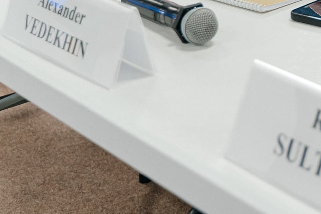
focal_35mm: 104
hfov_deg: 17.7
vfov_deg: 12.0
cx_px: 475
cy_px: -179
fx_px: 927
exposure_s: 1/160
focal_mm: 28
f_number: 2.8
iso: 1600
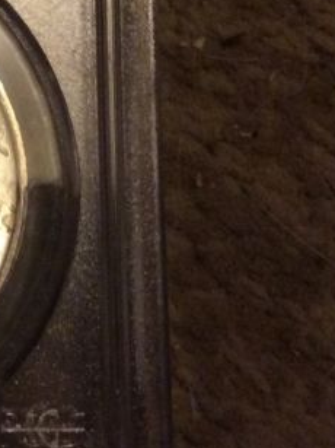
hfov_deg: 13.6
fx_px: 1343
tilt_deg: -76.8
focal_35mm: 104
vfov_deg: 18.5
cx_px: -130
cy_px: 21
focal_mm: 3.3
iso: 250
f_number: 2.4
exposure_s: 1/17
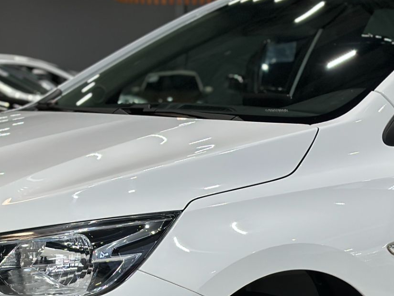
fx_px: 1275
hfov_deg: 17.5
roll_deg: -0.5
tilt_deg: -9.8
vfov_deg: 13.0
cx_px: 145
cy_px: 305
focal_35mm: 112
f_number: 1.78
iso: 125
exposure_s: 1/162
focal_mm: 6.86
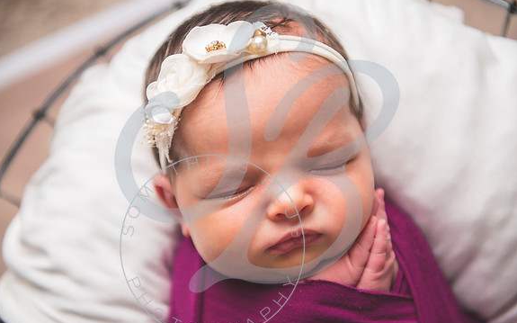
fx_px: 1014
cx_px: 257
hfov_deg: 28.6
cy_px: 171
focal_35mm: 72
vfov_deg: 18.1
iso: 100
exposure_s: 1/100
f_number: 2.8
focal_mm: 70
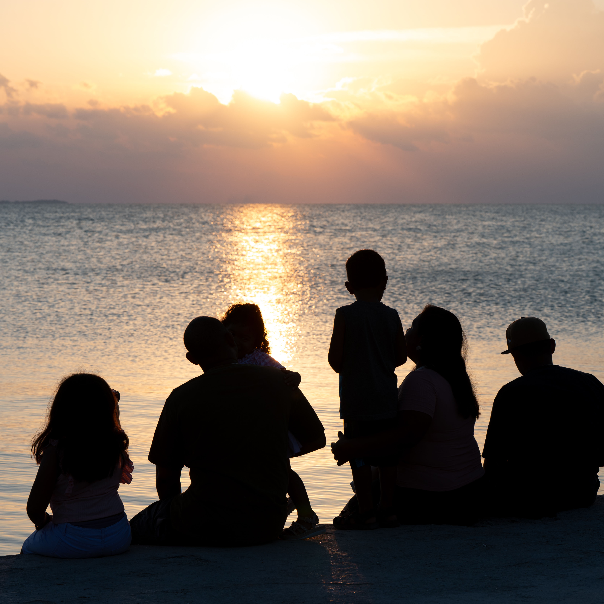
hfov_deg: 14.9
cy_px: 303
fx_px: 2310
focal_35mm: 117
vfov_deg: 14.9
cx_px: 286
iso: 100
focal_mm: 91
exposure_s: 1/160
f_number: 9
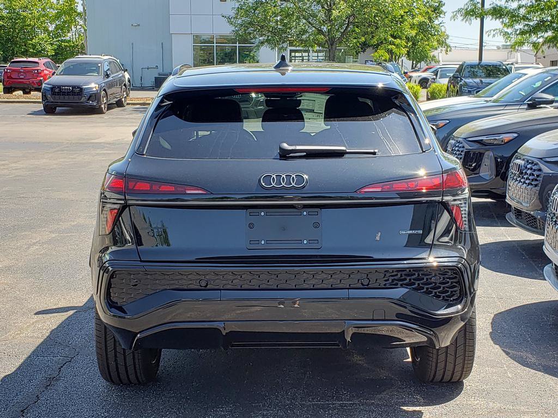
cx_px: 279
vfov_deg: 53.1
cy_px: 209
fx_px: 419
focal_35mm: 26
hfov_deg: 67.3
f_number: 2.4
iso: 50
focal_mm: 4.3
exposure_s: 1/316
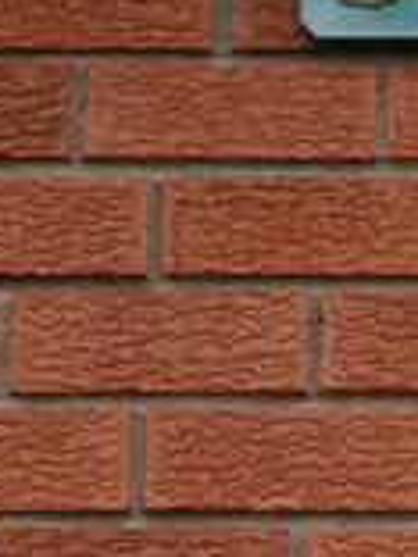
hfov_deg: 5.9
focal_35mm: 250
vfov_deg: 7.8
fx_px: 4025
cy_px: -105
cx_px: 640
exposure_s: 1/60
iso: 100
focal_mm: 14
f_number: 5.4
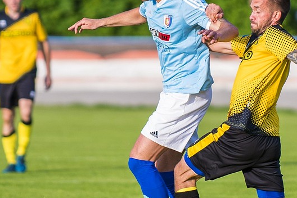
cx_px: 200
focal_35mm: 379
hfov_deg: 5.4
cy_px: 109
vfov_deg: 3.6
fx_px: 3127
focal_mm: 200
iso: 250
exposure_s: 1/1600
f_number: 2.8
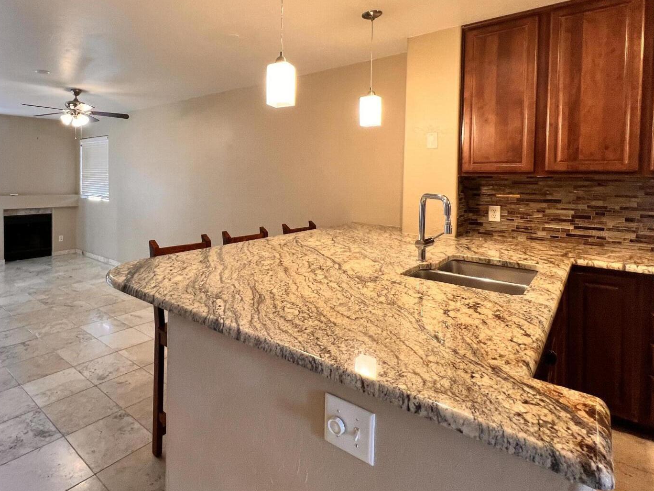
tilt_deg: -1.2
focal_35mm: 19
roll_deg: -0.3
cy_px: 190
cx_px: 228
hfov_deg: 82.3
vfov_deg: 67.8
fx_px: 359
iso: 160
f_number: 1.8
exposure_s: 1/60
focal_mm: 1.57
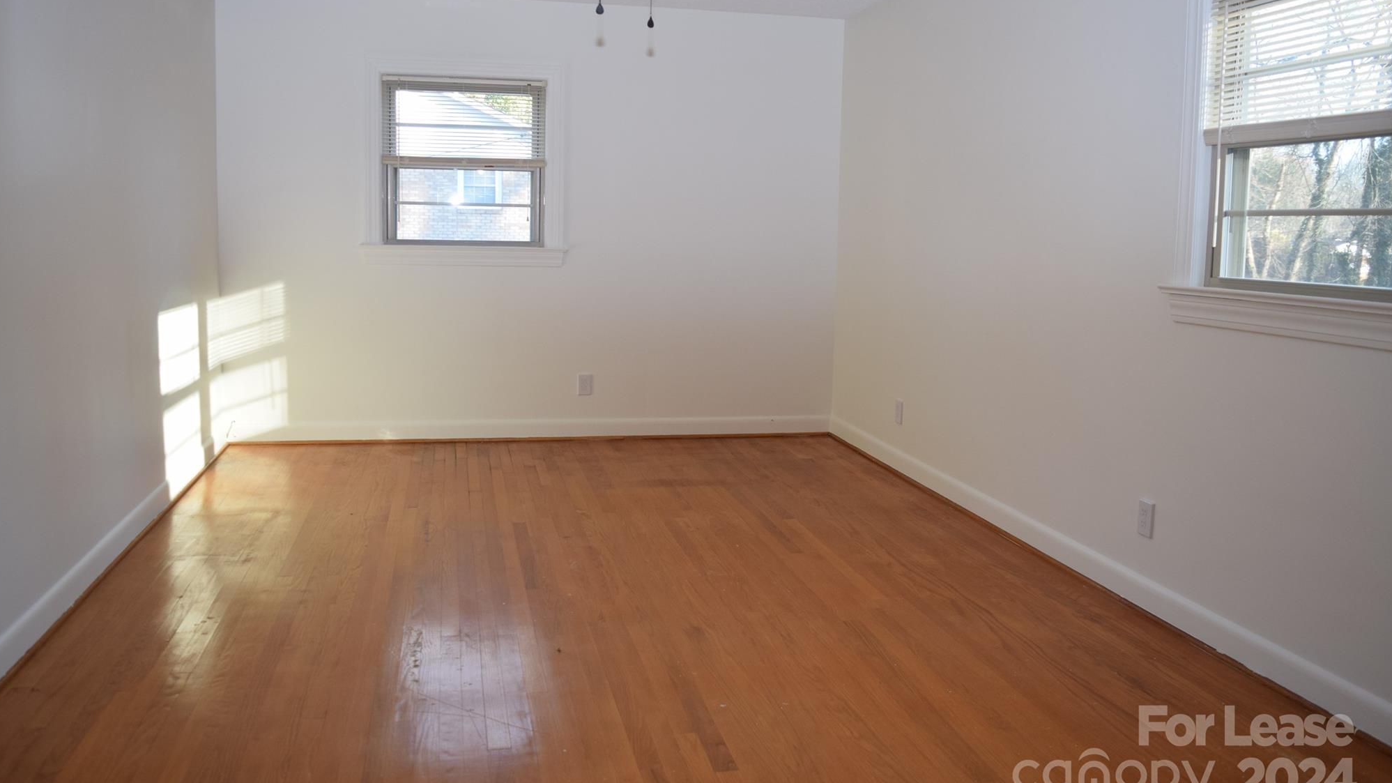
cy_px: 361
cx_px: 693
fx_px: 1070
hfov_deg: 66.1
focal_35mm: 29
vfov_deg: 40.1
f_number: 4.5
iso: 400
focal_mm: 18
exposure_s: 1/80
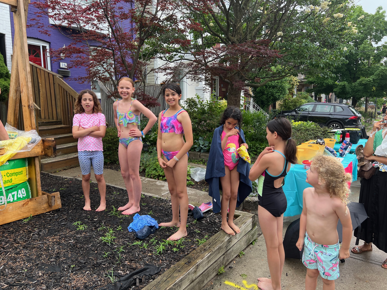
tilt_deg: -8.1
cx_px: 194
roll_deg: -0.6
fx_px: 291
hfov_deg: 67.3
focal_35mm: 26
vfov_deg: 53.1
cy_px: 145
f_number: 1.5
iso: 50
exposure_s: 1/366
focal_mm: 5.7
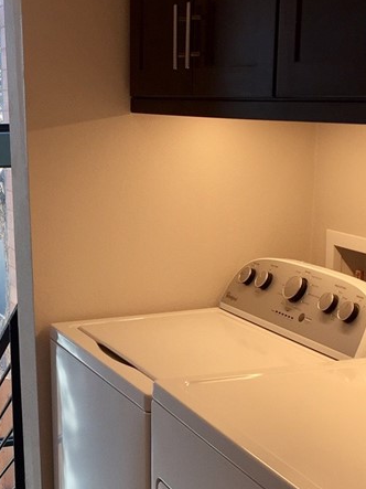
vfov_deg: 28.7
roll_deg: +1.2
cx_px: 75
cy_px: 348
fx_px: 945
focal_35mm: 67
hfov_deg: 21.7
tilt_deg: -15.7
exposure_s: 1/120
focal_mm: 4.15
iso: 40
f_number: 2.2
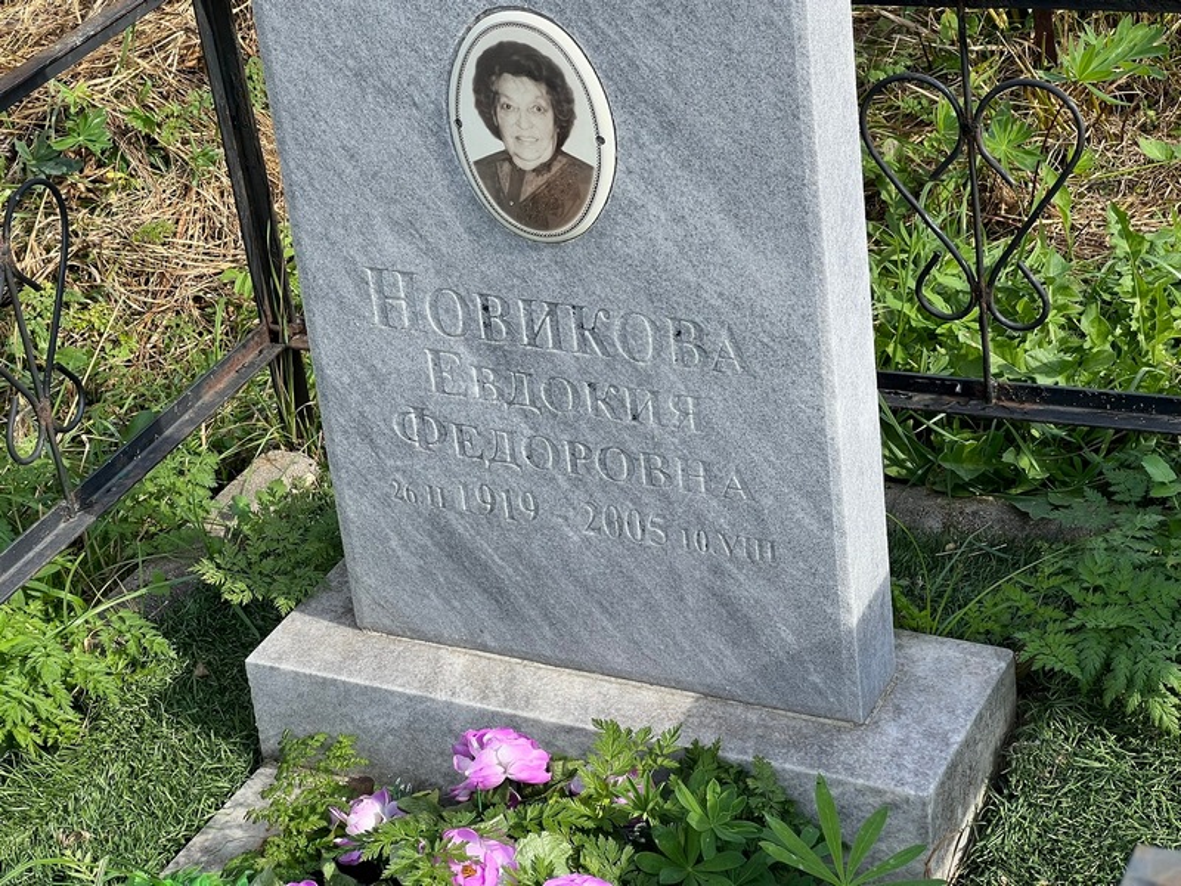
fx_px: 2627
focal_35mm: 77
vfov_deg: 19.1
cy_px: 443
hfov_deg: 25.3
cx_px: 590
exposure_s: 1/203
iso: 25
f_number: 2.8
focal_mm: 9
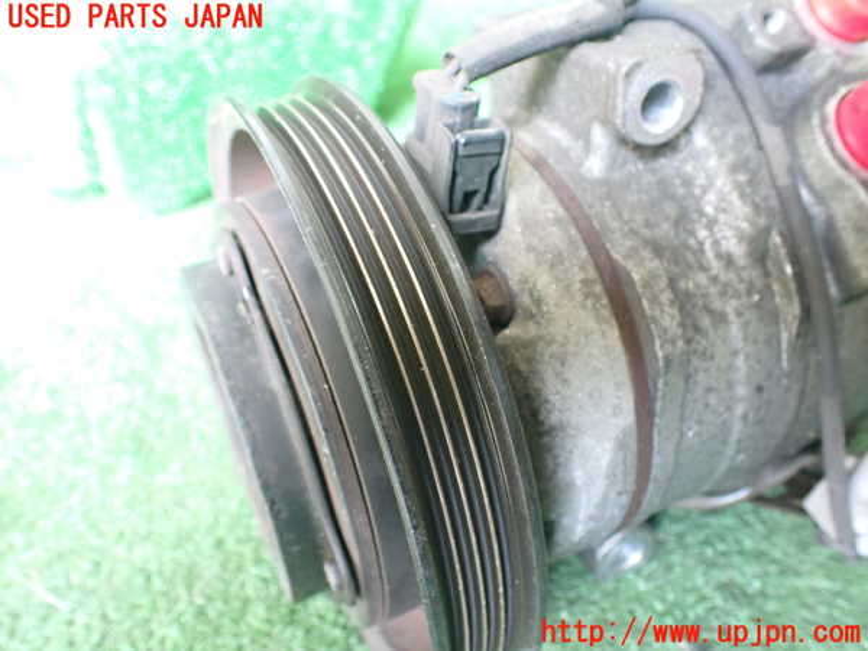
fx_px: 752
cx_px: 434
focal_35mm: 30
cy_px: 326
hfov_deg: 60.0
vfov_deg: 46.8
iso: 800
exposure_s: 1/40
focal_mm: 5.4
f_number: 2.3
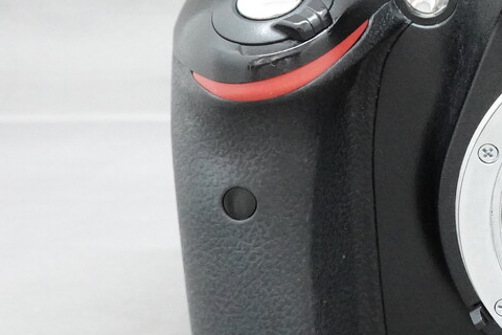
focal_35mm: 95
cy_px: 96
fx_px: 1325
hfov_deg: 20.2
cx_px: 591
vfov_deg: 14.4
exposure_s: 1/40
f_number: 5.6
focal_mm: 14.12
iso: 3200
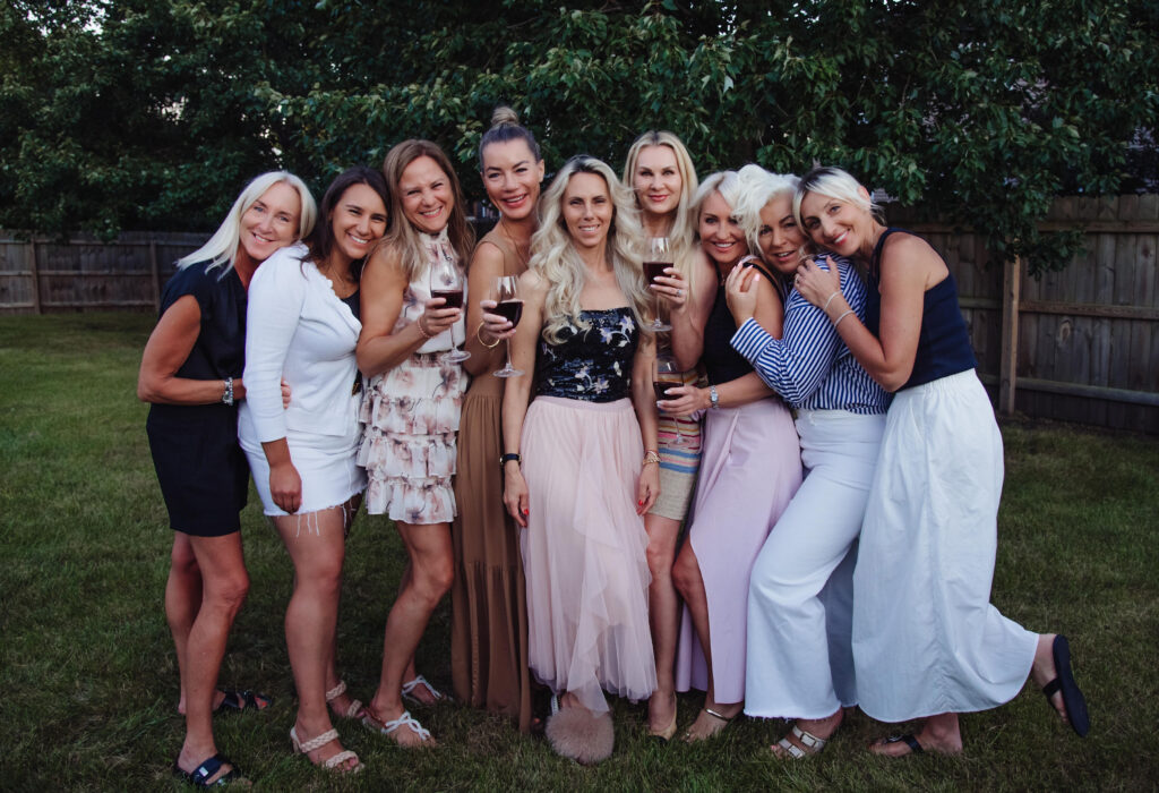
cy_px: 355
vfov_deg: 45.5
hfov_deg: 63.1
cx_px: 616
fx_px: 943
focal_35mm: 29
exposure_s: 1/320
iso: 640
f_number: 4
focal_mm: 24
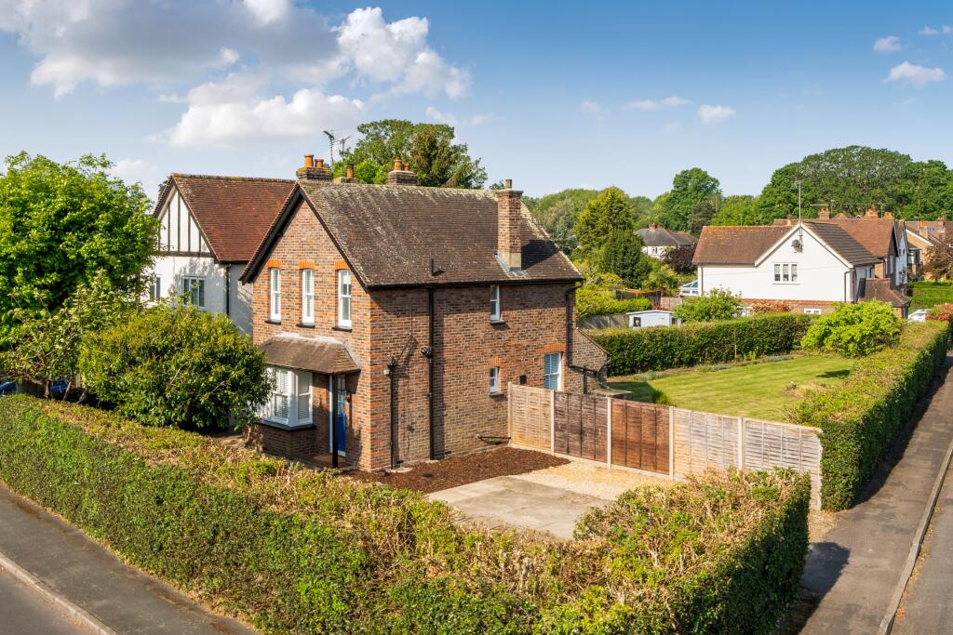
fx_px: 953
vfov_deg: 36.9
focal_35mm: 36
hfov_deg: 53.1
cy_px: 318
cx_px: 476
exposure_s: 1/400
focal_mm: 24
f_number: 8
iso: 400
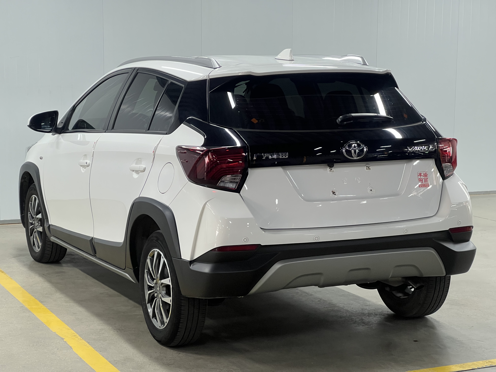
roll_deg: +0.0
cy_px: 186
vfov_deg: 19.1
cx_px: 248
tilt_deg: -7.1
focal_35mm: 77
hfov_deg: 25.3
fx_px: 1103
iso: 250
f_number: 2.8
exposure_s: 1/100
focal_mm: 9
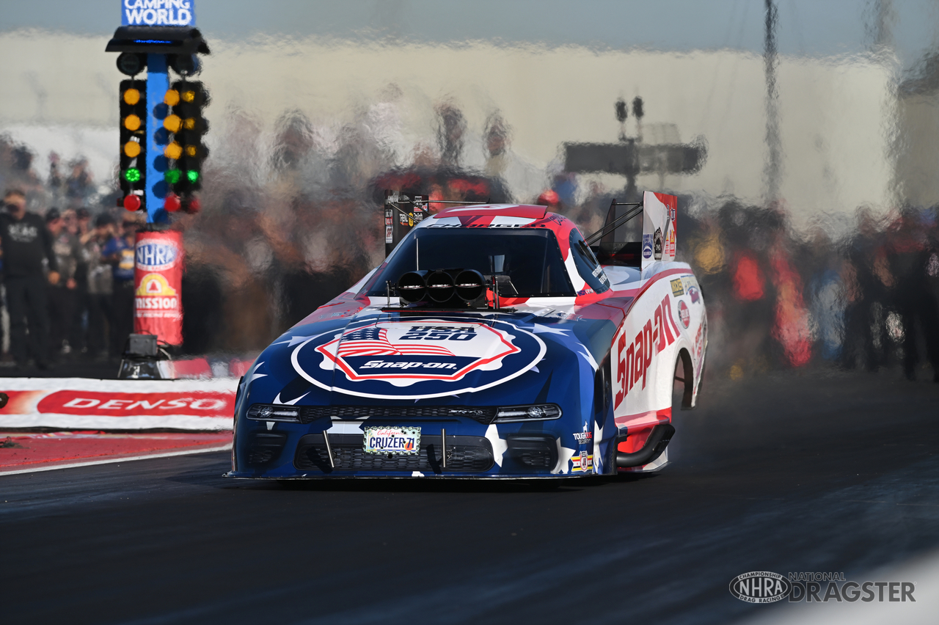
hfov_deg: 6.9
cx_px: 470
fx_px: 7821
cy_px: 312
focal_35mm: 300
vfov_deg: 4.6
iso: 200
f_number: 7.1
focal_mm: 300
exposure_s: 1/2000
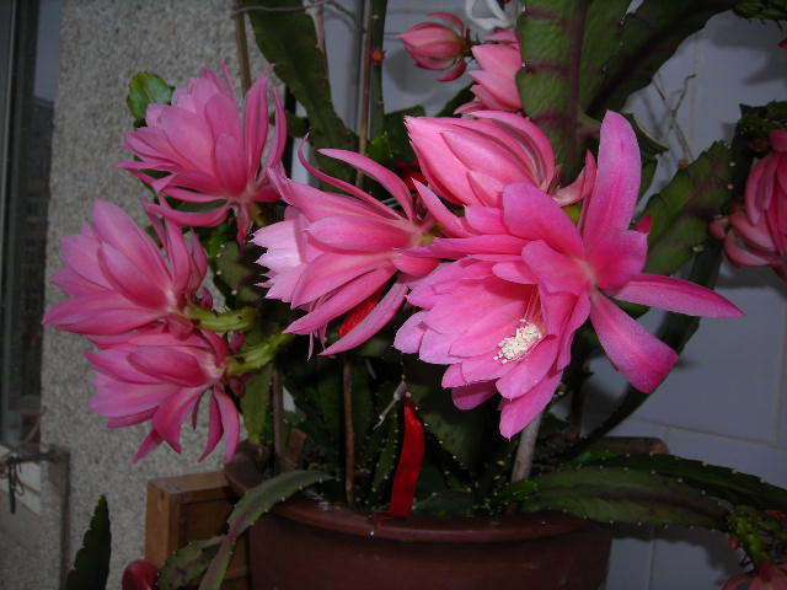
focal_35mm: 38
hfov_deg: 49.0
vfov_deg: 37.7
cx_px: 394
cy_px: 295
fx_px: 864
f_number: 3.2
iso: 50
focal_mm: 6.3
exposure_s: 1/60.1
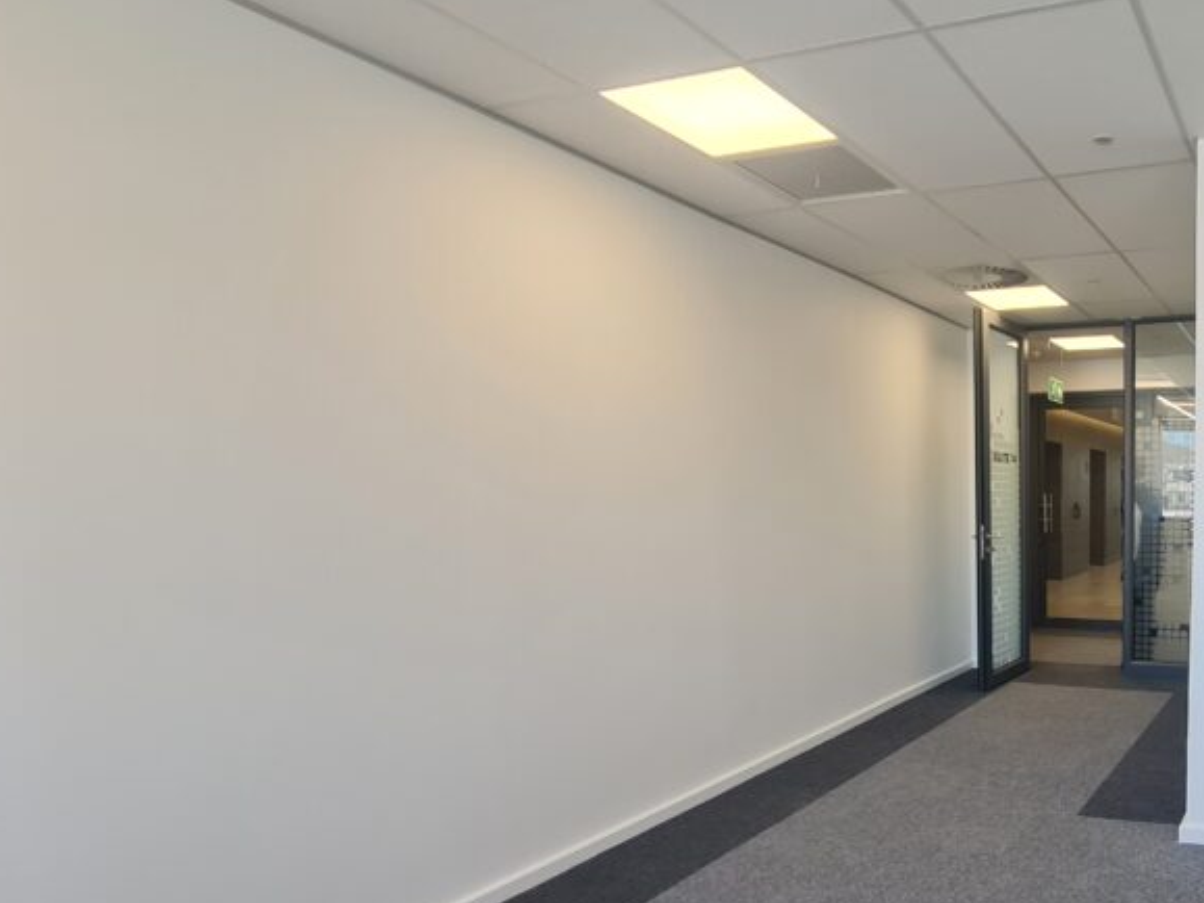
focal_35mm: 23
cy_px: 583
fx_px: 800
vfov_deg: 57.9
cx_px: 1038
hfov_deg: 64.1
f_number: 2.2
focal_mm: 2.2
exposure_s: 1/100
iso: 80
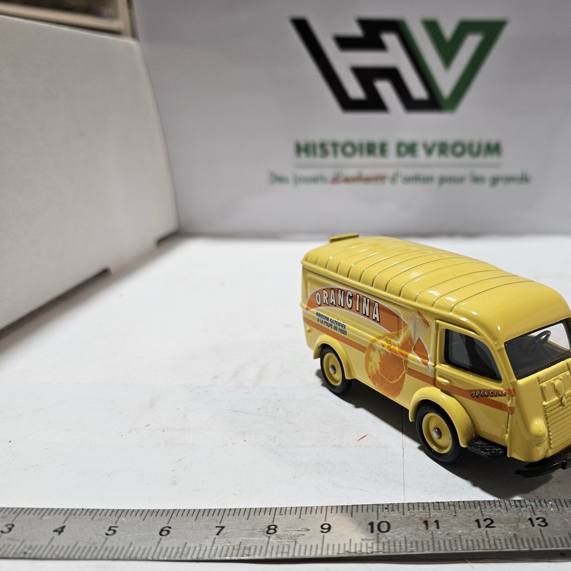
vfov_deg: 55.6
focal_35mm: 29
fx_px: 541
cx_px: 382
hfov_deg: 54.5
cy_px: 289
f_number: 1.8
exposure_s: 1/100
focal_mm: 5
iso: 100
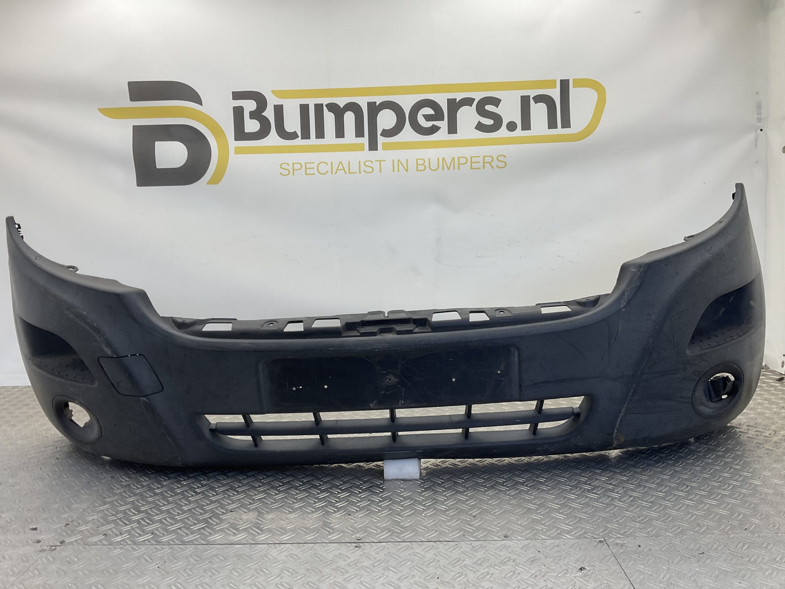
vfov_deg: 48.2
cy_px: 294
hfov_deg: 61.7
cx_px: 392
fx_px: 658
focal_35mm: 29
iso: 20
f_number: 1.8
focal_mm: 3
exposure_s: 1/120
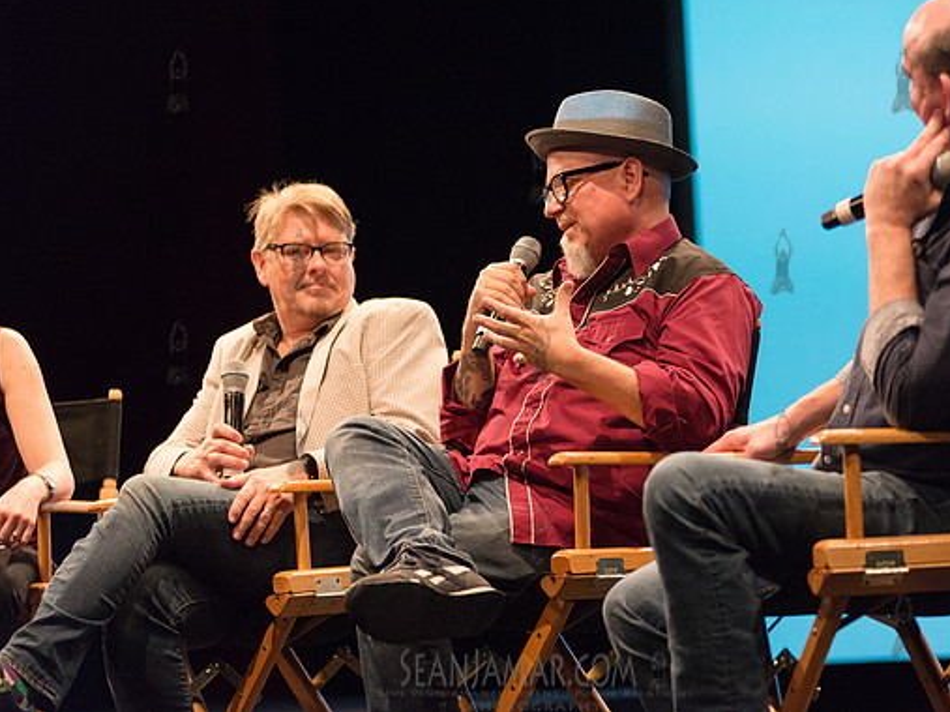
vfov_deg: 11.2
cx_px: 540
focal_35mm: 132
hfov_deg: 14.9
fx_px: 3622
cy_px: 351
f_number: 3.2
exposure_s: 1/200
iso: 4000
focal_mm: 120
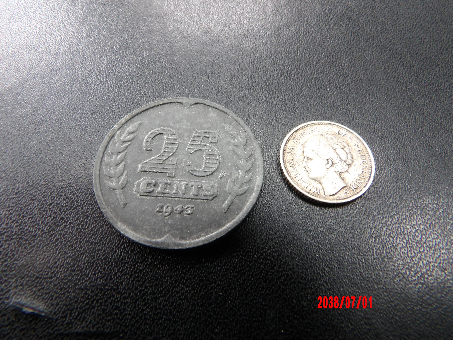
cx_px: 226
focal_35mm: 23
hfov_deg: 73.9
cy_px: 170
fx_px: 301
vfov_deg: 58.9
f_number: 4.1
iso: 200
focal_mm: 4.2
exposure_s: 1/18
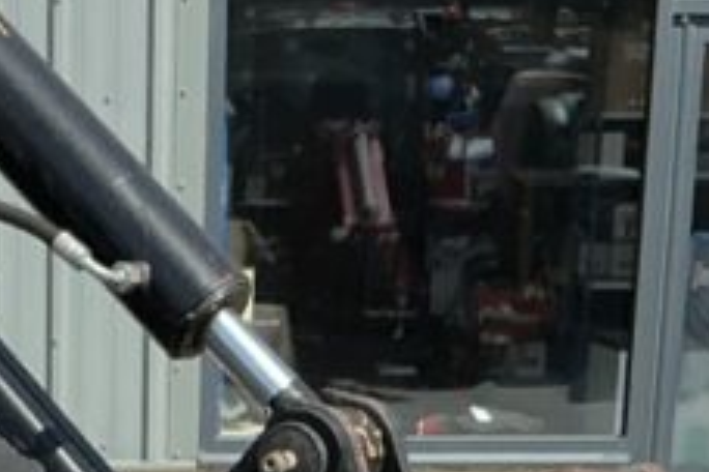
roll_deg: +0.5
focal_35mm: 131
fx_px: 2580
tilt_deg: -14.9
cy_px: 981
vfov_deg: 9.7
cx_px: 31
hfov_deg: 15.4
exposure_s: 1/1377
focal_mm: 3
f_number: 1.8
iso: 25
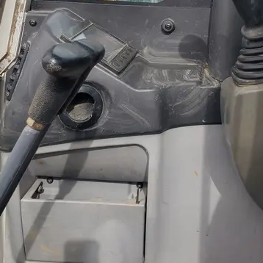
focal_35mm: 47
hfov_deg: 35.3
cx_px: 197
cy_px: 36
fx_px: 404
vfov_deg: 34.4
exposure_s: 1/528
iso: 50
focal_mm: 4.3
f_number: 2.4
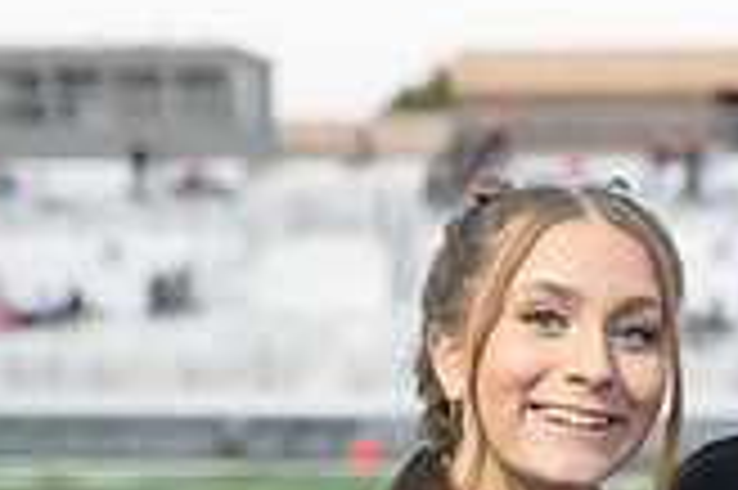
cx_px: 976
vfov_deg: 8.0
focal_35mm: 170
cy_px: 589
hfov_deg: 11.7
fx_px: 3481
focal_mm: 48
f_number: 2.8
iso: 18000
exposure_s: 1/8000
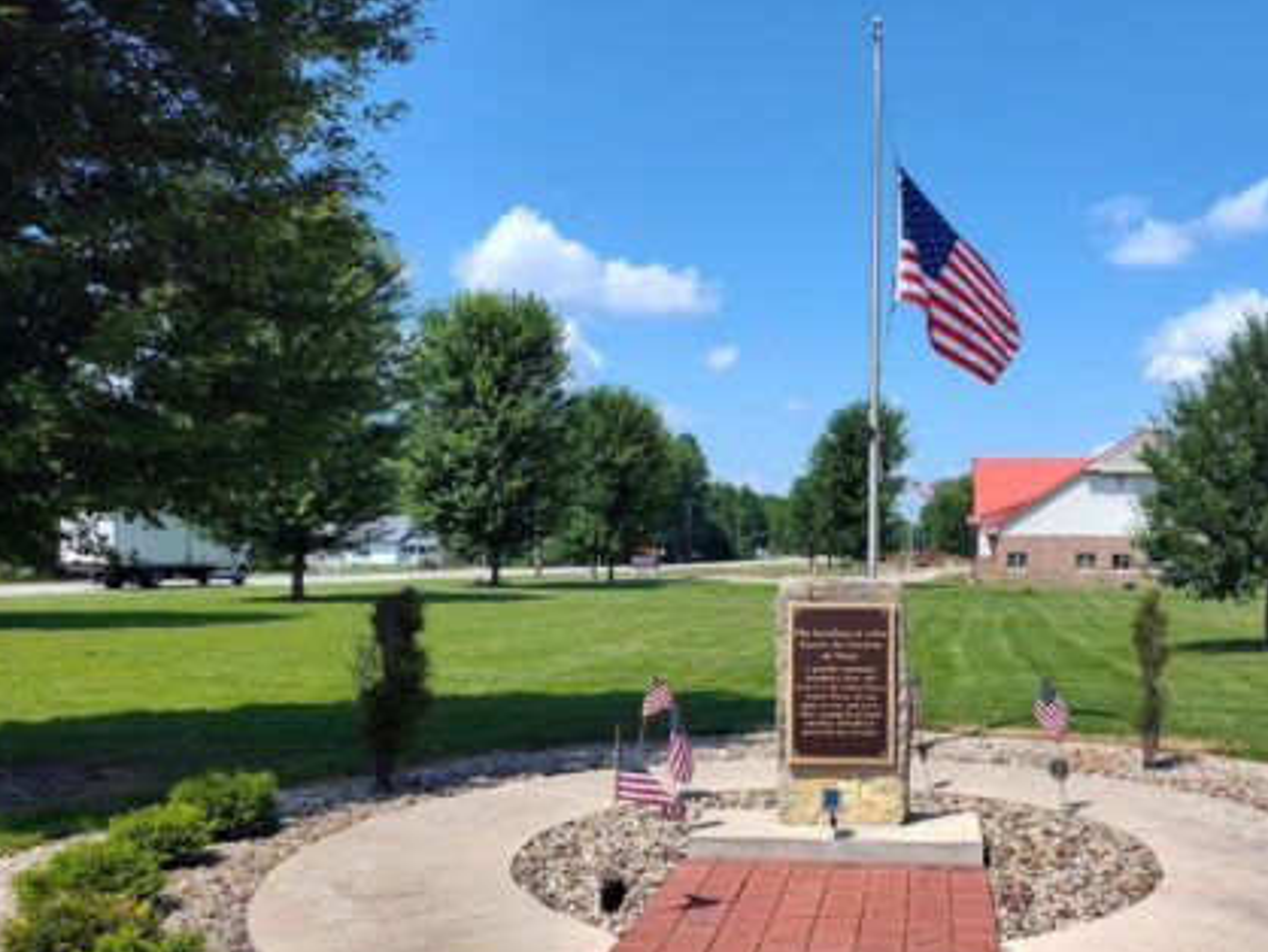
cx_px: 874
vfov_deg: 42.8
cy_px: 558
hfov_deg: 53.9
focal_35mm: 33
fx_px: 1209
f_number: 1.8
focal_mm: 5.56
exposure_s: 1/1530
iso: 100
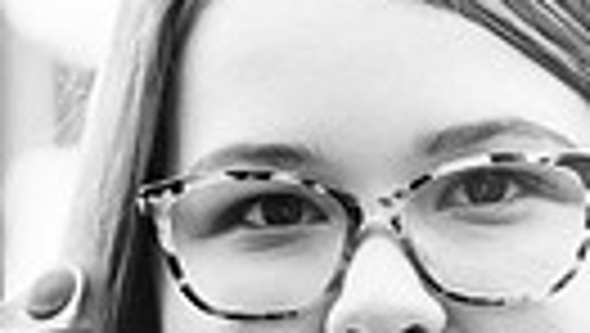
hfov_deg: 7.1
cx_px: 410
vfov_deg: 4.0
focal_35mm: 305
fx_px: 4776
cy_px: 554
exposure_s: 1/320
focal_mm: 85
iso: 800
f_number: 2.8
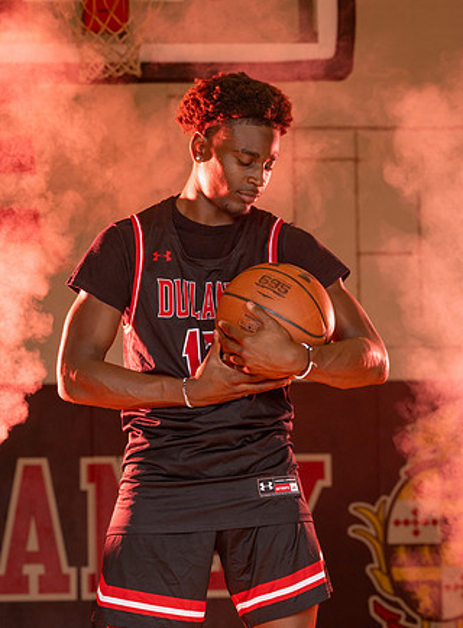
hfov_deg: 10.6
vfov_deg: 14.3
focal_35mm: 139
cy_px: 293
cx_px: 248
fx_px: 2506
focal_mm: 88
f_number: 6.3
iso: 400
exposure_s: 1/100
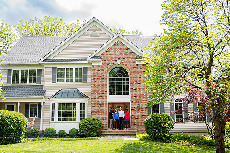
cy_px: 77
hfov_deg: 51.2
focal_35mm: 38
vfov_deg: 35.4
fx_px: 240
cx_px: 116
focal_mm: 36
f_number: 4
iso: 125
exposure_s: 1/400
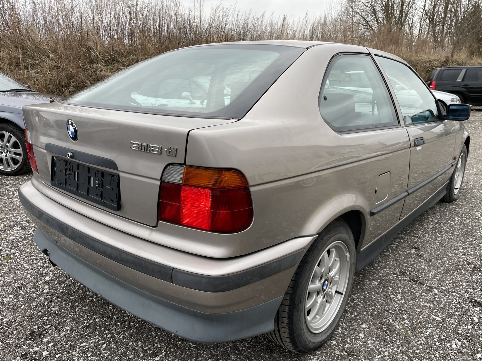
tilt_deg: -17.2
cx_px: 241
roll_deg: -1.5
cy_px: 180
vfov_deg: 53.1
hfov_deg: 67.3
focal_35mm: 26
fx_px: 362
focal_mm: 4.2
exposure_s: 1/263
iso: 32
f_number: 1.6
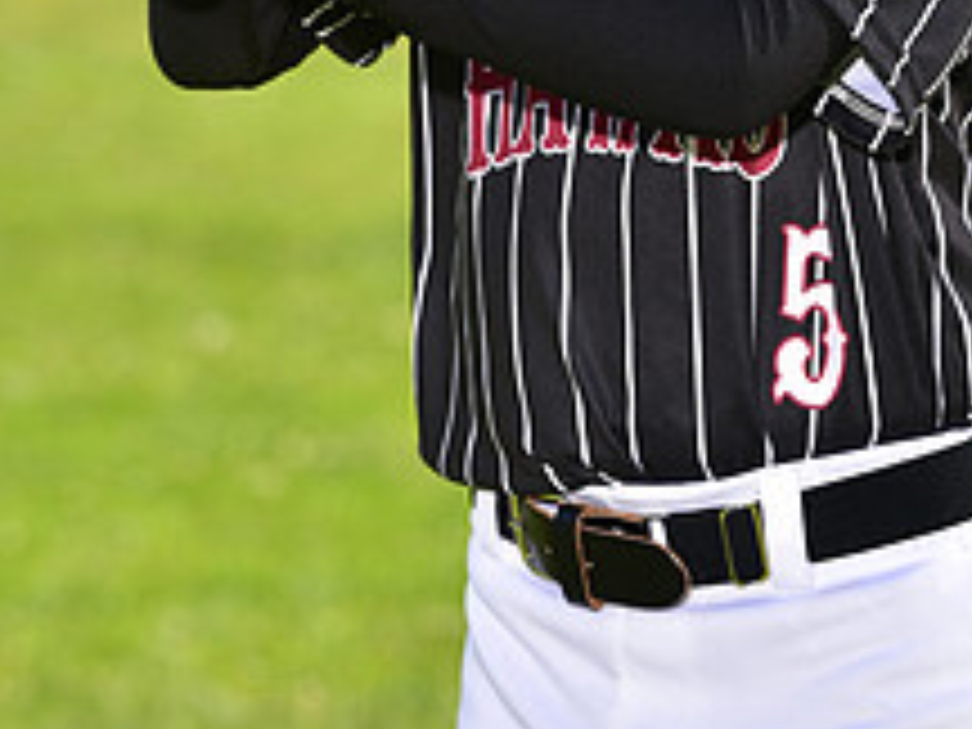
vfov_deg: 4.2
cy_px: -153
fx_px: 9800
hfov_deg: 5.7
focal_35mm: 349
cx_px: 758
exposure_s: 1/250
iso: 100
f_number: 5.6
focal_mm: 135
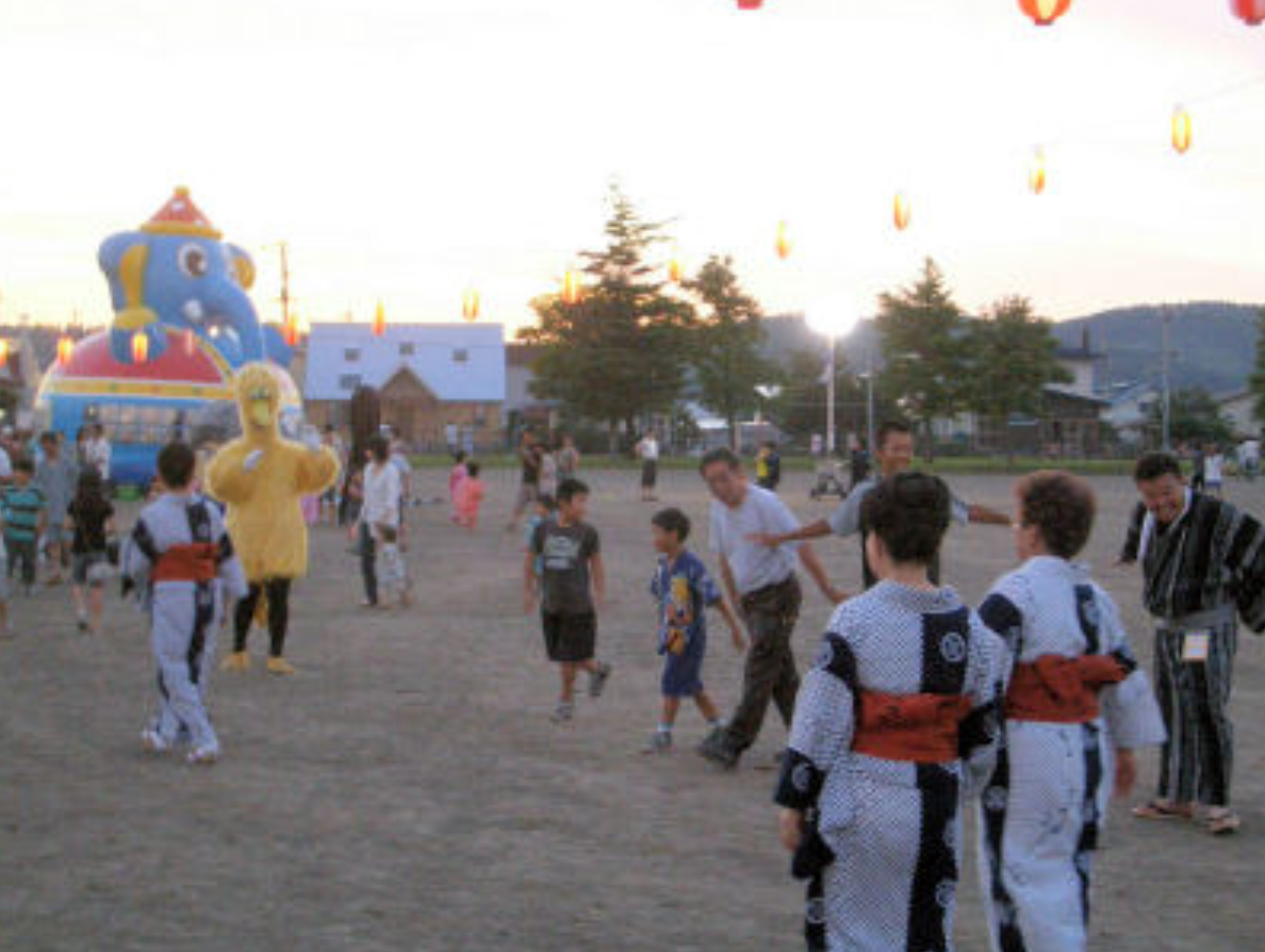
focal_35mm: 66
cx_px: 661
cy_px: 471
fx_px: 2415
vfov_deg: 22.3
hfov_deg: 29.4
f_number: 3.5
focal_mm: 10.2
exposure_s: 1/60
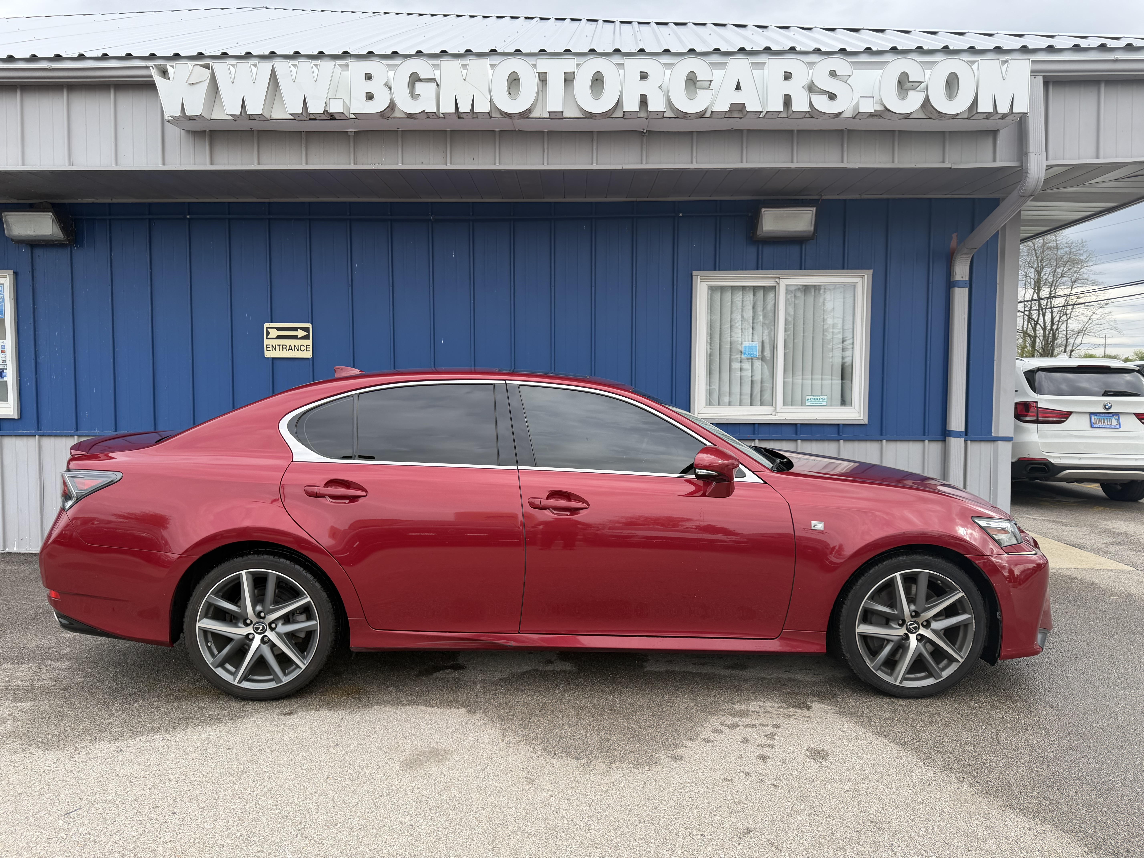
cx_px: 572
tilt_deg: -2.7
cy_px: 429
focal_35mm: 24
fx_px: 793
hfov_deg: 71.6
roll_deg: +0.2
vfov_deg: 56.8
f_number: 1.78
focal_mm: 6.76
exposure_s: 1/1018
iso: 80
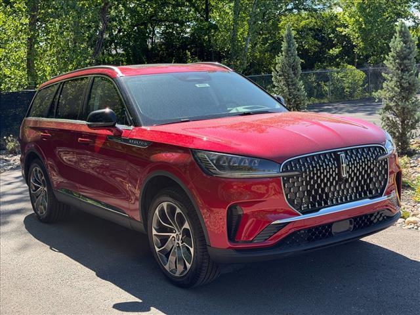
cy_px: 158
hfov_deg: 39.7
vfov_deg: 30.3
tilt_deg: -5.9
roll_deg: +0.3
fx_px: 582
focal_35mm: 48
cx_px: 210
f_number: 1.78
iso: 80
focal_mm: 6.76
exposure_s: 1/1754
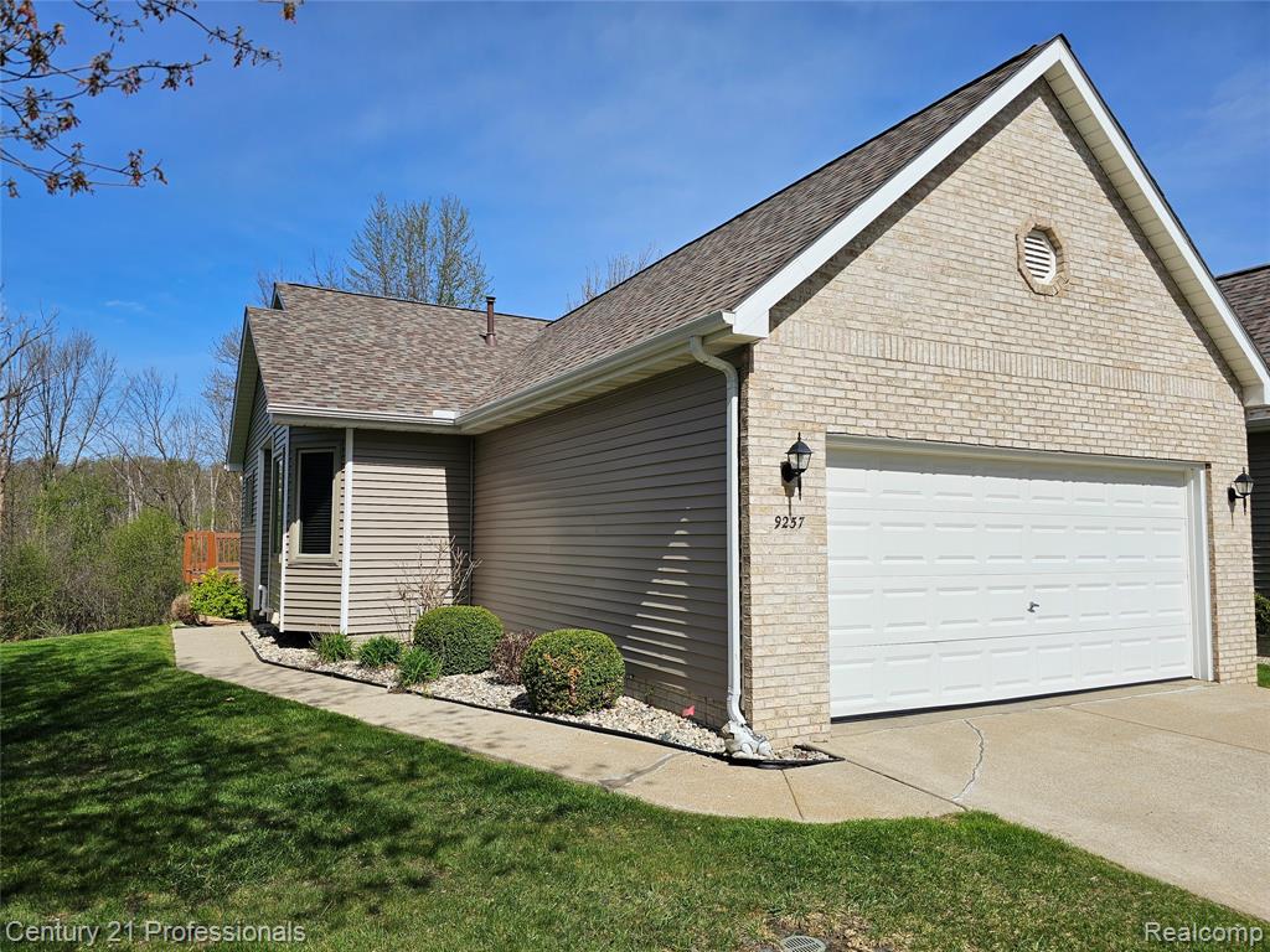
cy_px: 476
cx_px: 635
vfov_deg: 58.9
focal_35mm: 23
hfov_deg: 73.9
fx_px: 844
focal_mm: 6.3
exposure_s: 1/1606
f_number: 1.7
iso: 10
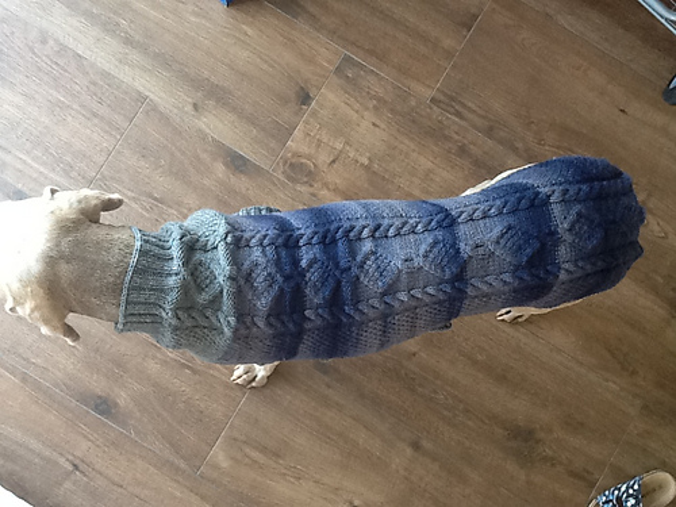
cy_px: 254
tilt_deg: -85.1
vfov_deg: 32.9
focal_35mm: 44
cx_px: 338
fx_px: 859
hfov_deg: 42.9
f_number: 2.4
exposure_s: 1/30
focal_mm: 2.03
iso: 80
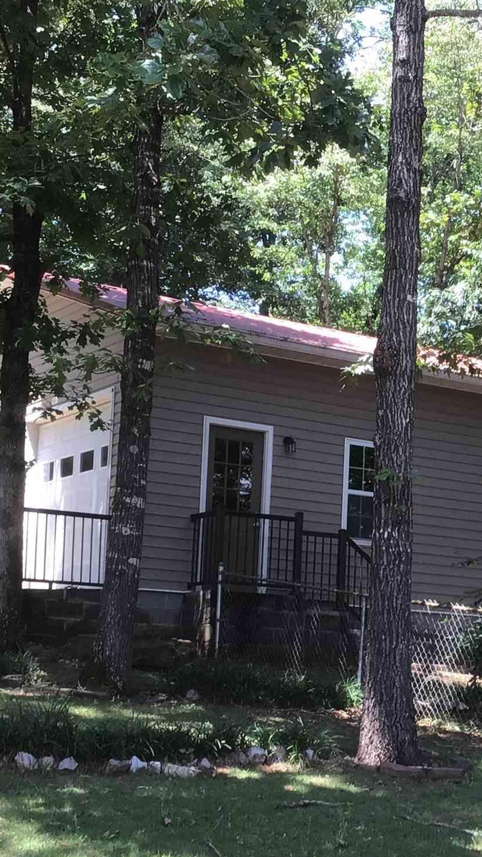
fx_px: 1590
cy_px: 533
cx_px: 422
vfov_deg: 30.0
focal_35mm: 70
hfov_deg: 17.0
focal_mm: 3.3
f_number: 2.4
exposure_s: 1/120
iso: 25
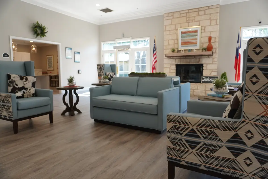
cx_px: 134
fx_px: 179
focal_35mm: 24
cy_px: 90
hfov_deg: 73.7
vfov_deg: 53.1
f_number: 4
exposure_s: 1/160
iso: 400
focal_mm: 16
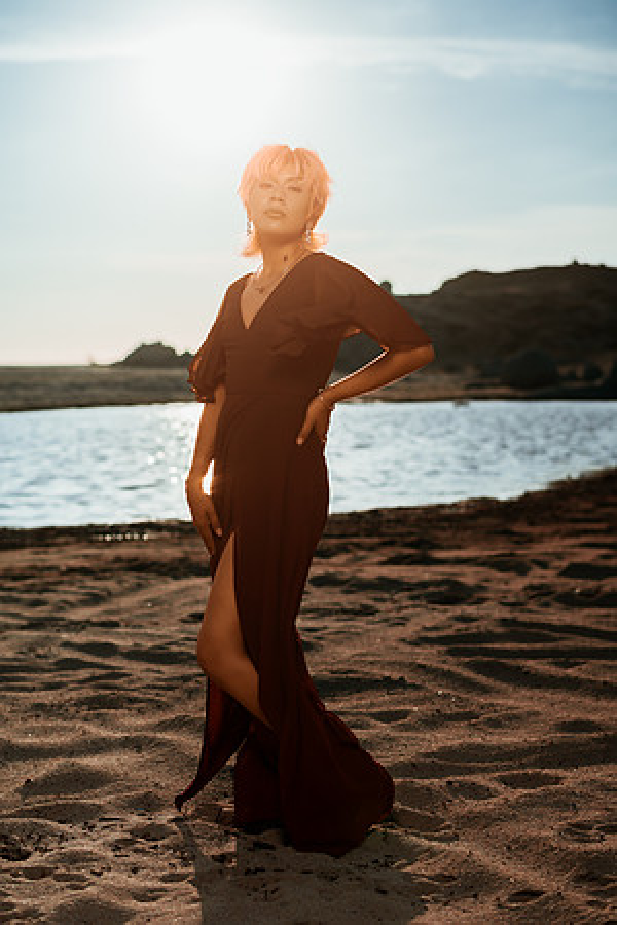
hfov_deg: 23.4
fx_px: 1491
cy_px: 462
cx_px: 308
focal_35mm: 58
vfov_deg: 34.5
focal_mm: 58
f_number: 3.2
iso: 100
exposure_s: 1/8000
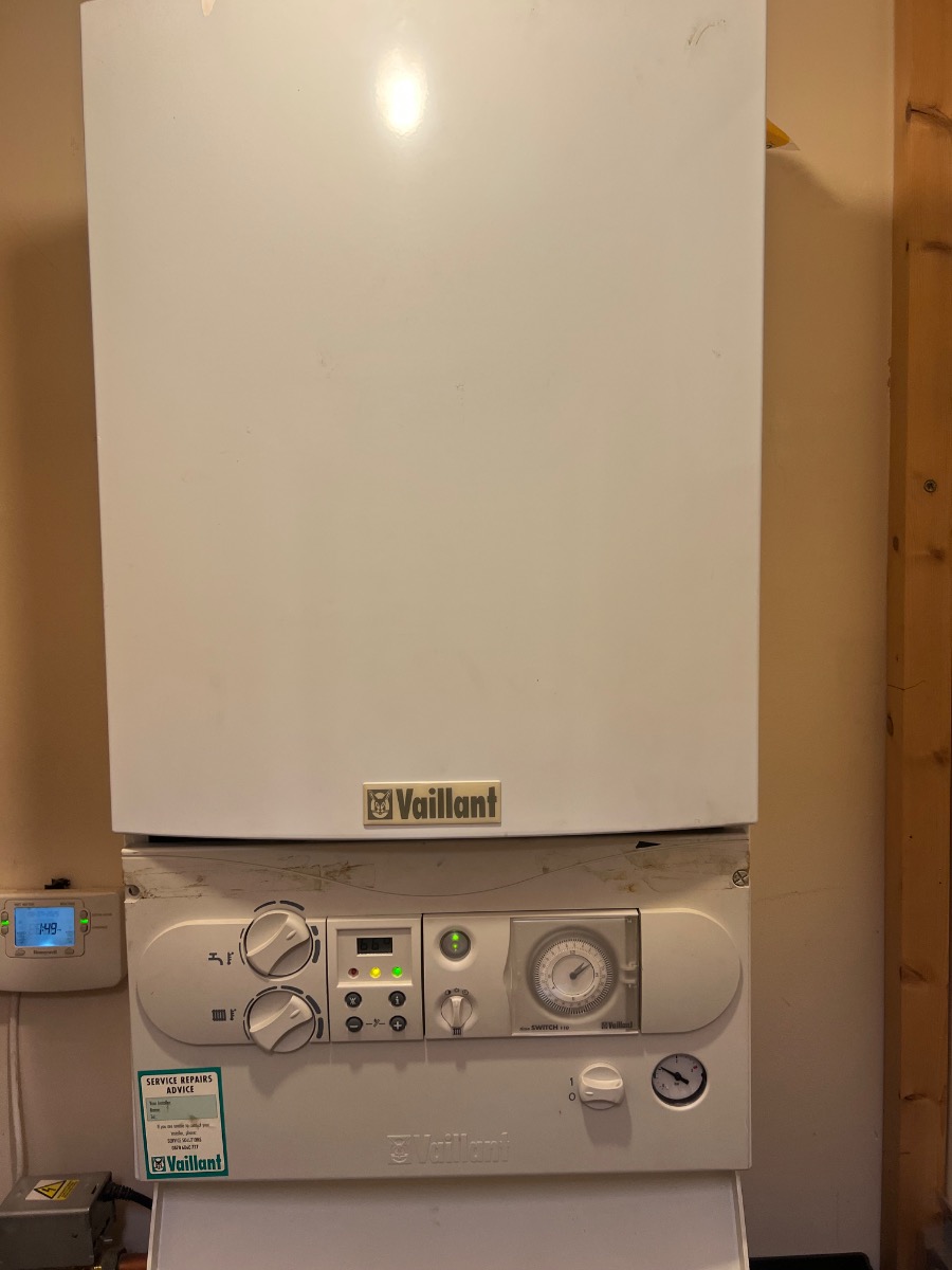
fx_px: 953
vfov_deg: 67.3
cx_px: 476
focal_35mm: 26
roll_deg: +1.2
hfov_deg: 53.1
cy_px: 635
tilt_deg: -3.4
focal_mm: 5.7
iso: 80
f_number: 1.5
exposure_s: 1/100
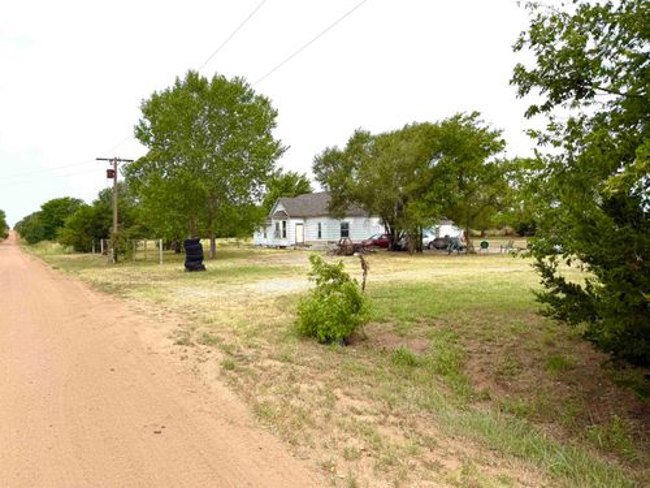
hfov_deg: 71.6
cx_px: 325
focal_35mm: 24
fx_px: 451
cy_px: 244
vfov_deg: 56.8
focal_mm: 6.76
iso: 80
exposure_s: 1/4405
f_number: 1.78
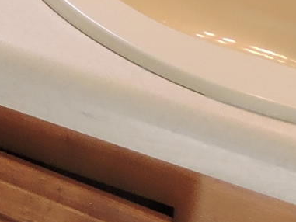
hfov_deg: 7.9
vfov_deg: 5.9
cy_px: -439
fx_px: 2019
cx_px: -381
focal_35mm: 236
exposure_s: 1/30
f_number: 3.5
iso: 160
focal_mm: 5.4
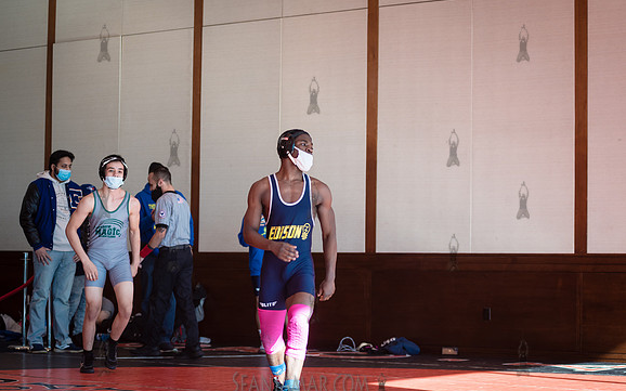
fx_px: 1501
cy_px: 200
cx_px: 313
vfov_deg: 14.8
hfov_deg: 23.6
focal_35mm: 88
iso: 400
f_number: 4
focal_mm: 86
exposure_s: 1/400
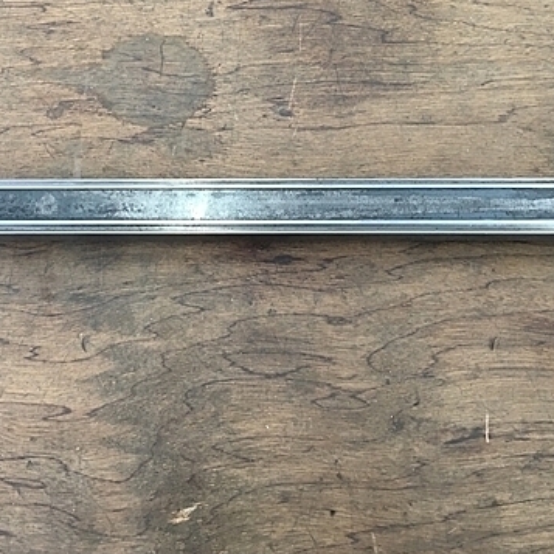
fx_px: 833
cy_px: 217
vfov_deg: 36.6
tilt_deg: -73.3
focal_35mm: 46
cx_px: 171
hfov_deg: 36.3
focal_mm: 4.15
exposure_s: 1/30
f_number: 2.2
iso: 64
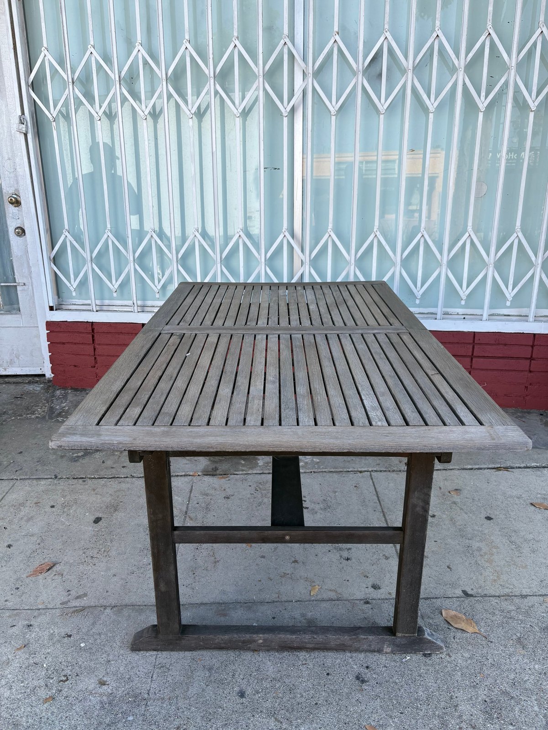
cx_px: 274
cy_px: 365
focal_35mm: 26
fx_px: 549
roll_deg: -0.2
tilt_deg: -16.4
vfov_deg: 67.3
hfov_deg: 53.1
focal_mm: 5.96
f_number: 1.6
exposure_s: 1/623
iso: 50
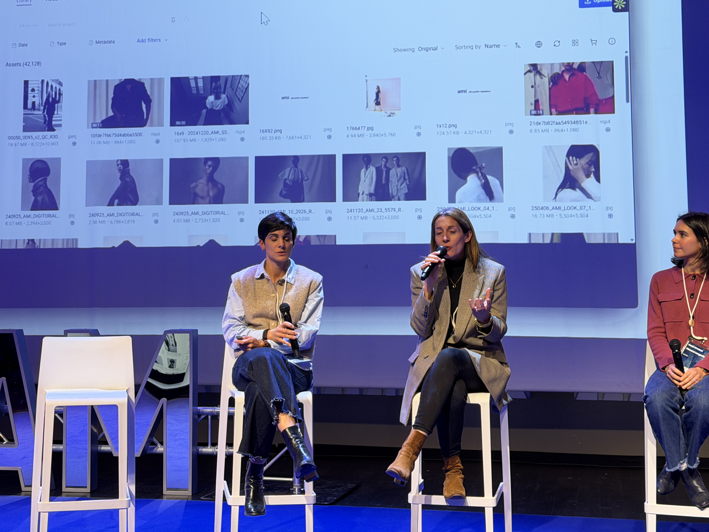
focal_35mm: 60
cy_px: 220
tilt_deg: +2.7
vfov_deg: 24.4
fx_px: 1229
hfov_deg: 32.2
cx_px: 340
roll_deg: +0.1
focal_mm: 6.76
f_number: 1.78
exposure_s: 1/51
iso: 80
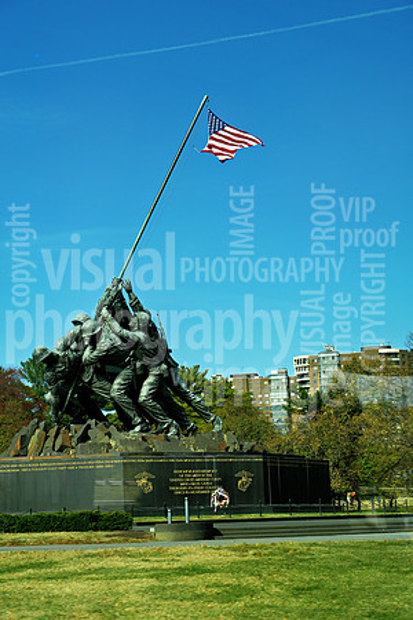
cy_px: 310
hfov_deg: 20.2
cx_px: 206
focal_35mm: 68
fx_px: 1161
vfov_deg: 29.9
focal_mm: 45
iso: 125
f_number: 8
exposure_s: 1/100
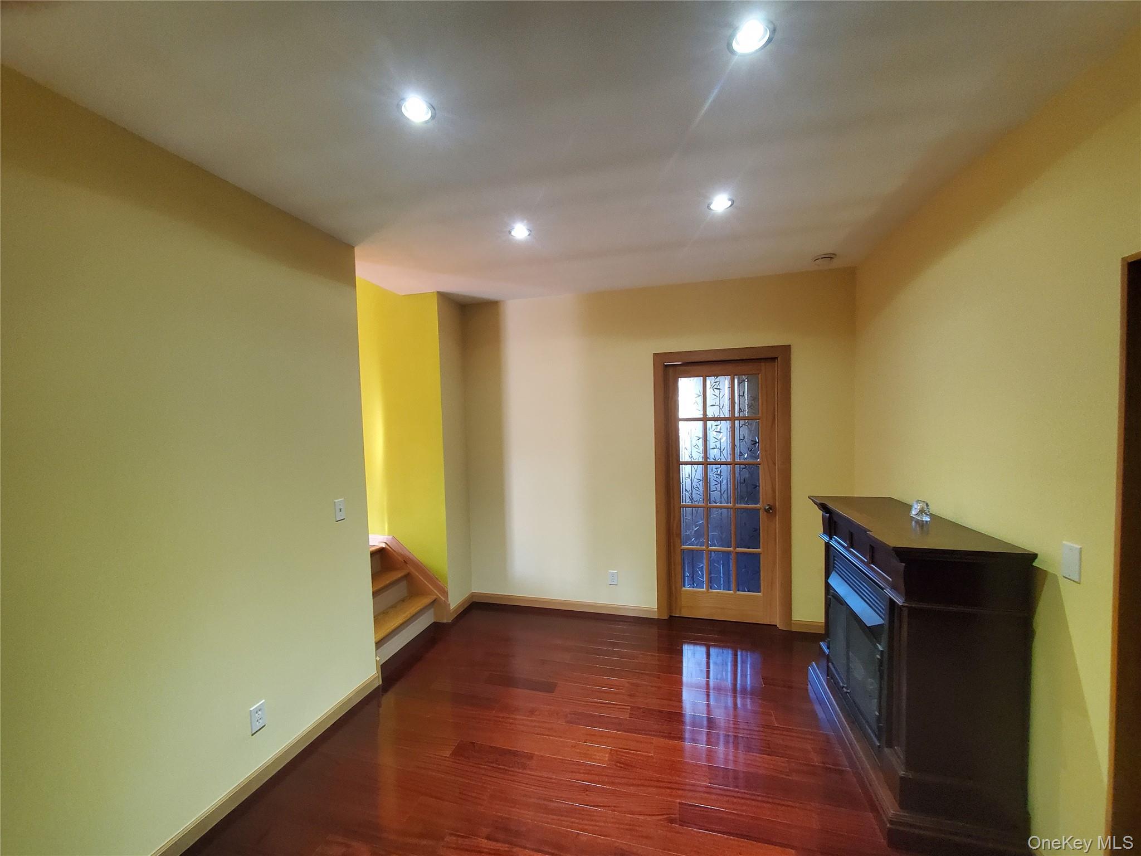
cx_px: 570
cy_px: 428
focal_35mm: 13
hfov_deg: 106.2
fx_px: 429
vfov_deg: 89.9
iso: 640
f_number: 2.2
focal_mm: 1.8
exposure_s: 1/30
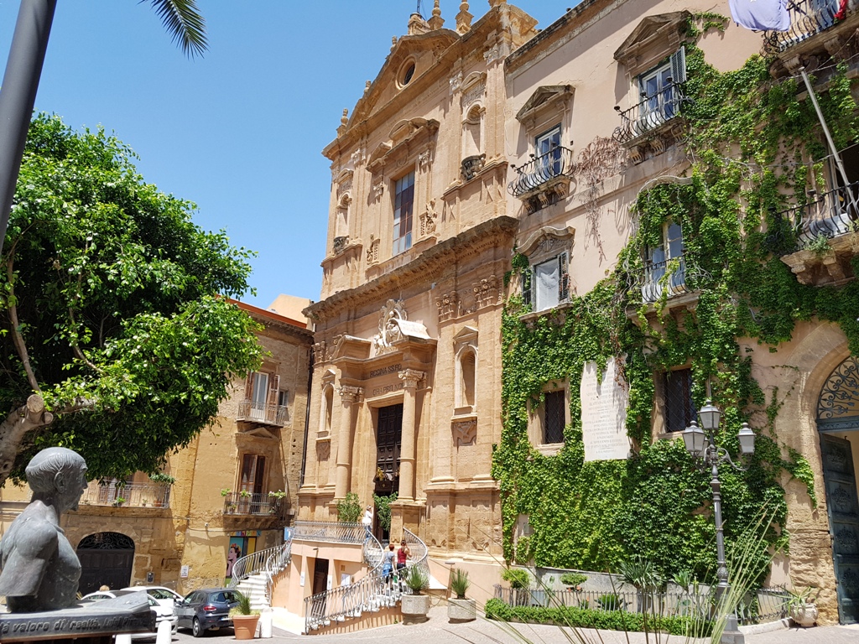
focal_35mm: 26
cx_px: 430
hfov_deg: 67.3
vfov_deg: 53.1
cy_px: 322
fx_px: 645
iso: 50
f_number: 1.7
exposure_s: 1/1312
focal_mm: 4.2
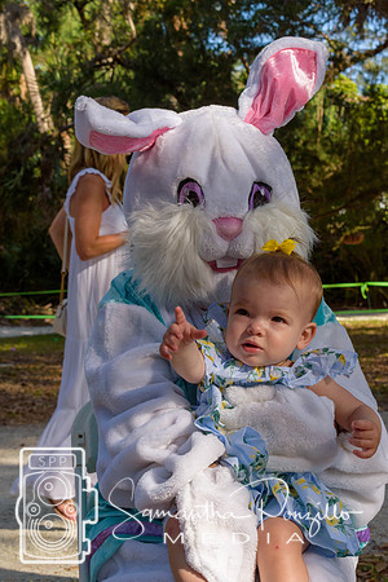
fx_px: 1334
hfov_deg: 16.6
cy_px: 291
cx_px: 194
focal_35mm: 82
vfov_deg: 24.6
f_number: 9
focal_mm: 55
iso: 200
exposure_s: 1/320
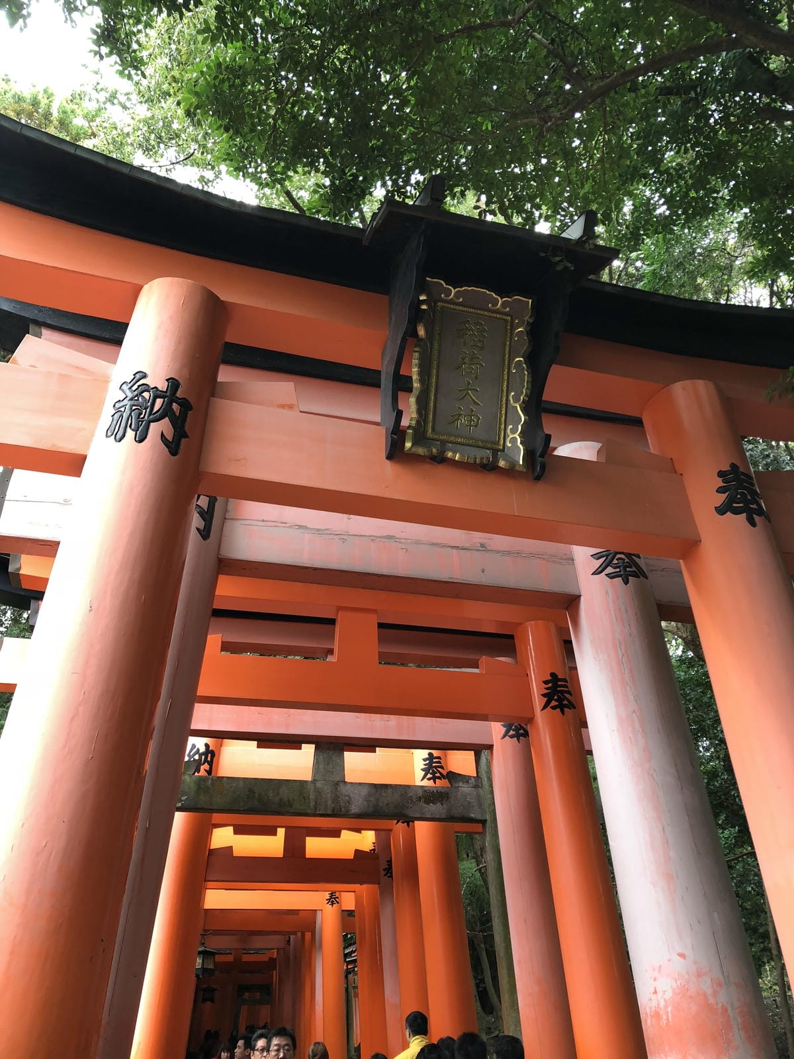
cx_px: 397
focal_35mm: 29
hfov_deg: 48.2
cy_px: 530
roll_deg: +0.8
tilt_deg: +31.7
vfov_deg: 61.7
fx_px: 887
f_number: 1.8
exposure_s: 1/30
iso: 25
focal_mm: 3.99
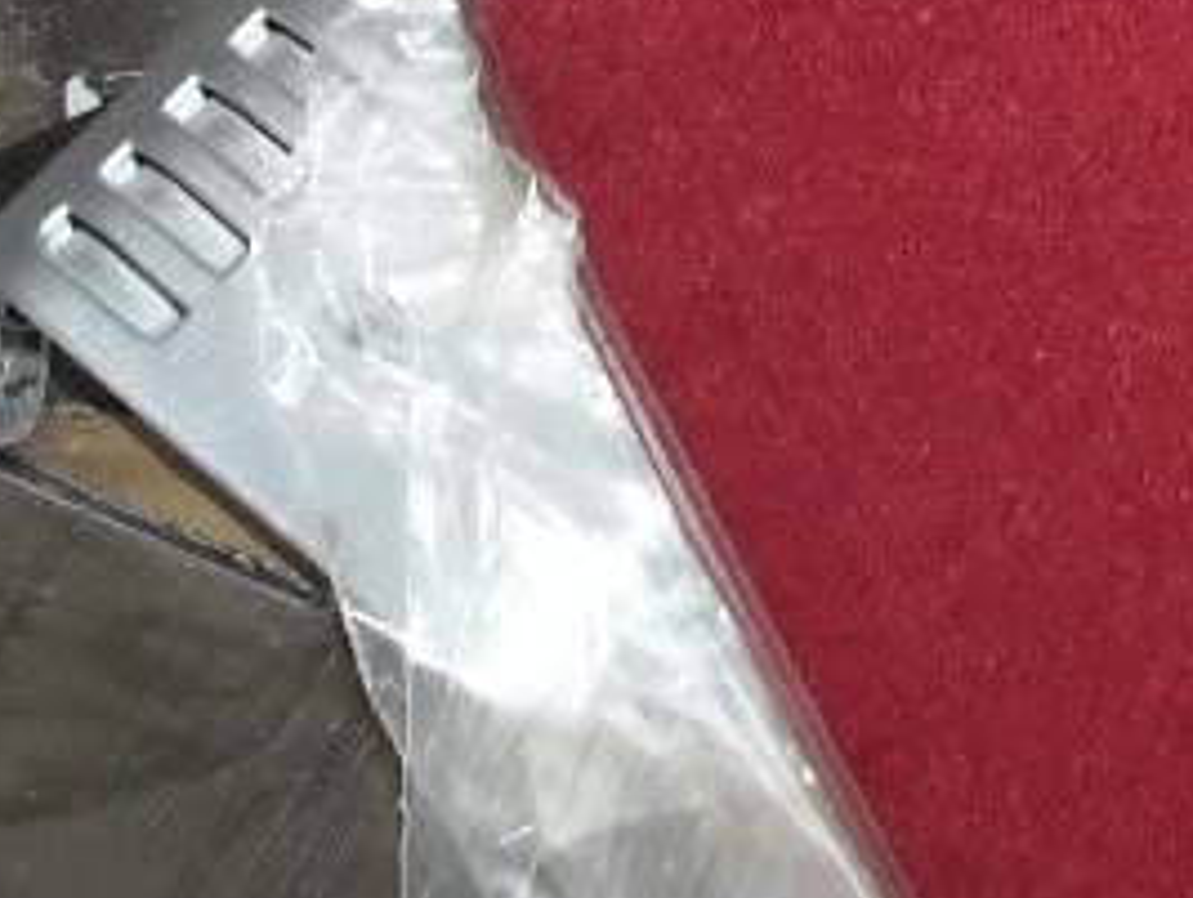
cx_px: 1501
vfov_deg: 10.4
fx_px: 4624
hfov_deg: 14.2
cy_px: -746
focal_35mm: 134
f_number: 2.8
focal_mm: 5.7
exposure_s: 1/60
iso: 200
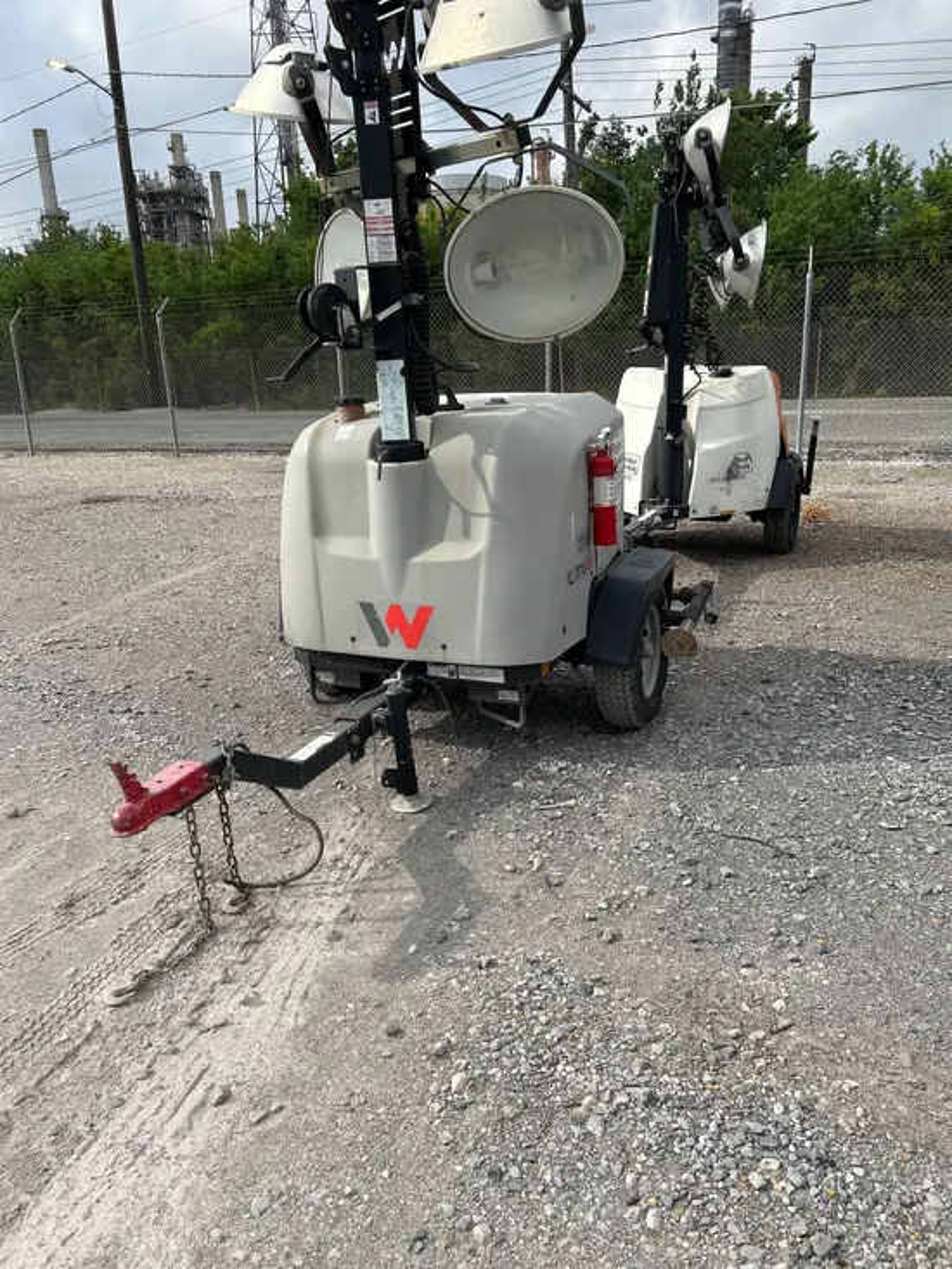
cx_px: 476
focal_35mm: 26
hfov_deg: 53.1
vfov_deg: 67.3
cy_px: 634
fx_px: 953
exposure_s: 1/2457
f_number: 1.5
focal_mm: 5.7
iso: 50
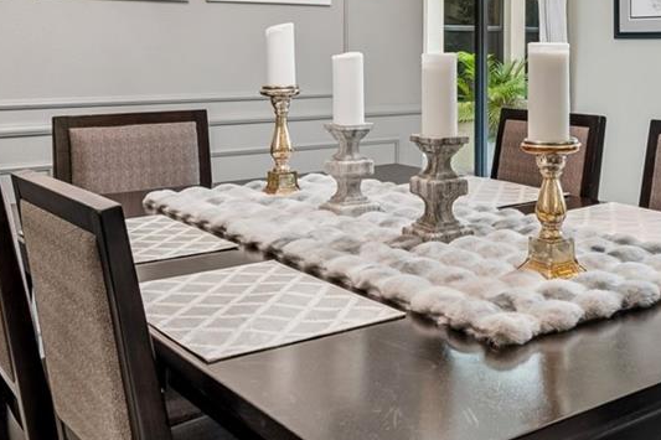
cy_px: 30
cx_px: 479
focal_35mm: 45
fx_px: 826
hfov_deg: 42.5
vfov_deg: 28.5
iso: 100
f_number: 7.1
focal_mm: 10
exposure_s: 1/4
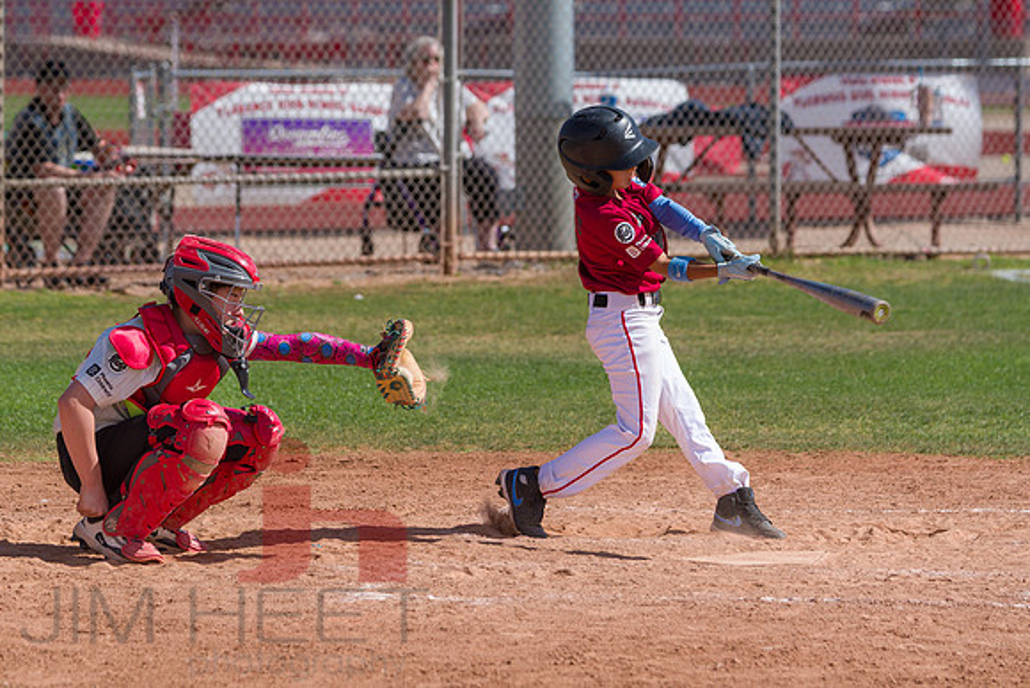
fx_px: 7081
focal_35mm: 247
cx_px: 442
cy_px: 294
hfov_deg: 8.3
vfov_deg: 5.6
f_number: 7.1
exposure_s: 1/2000
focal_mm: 210
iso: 500
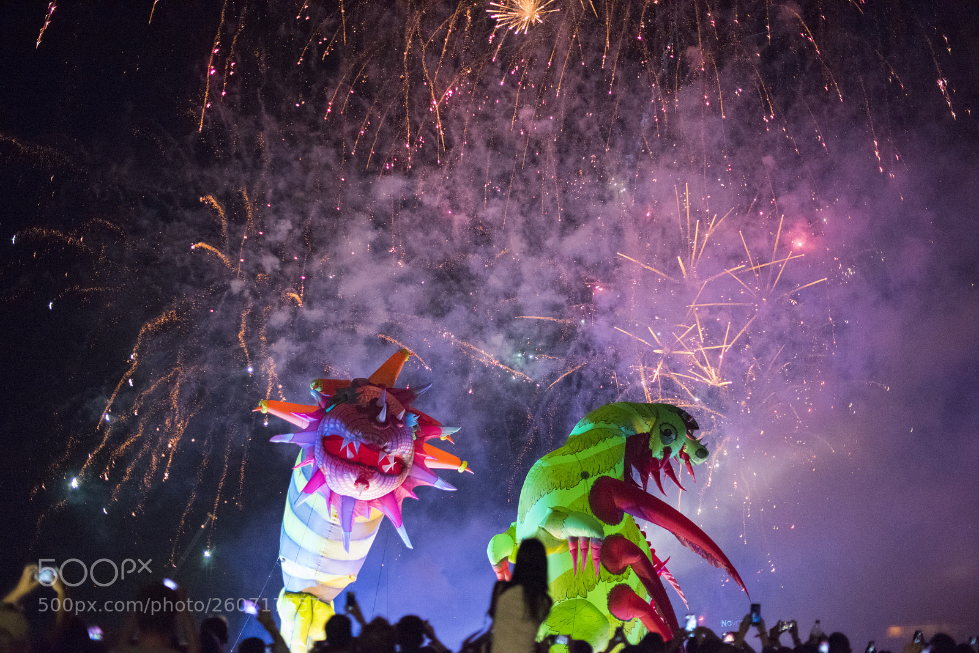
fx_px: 1360
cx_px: 490
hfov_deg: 39.6
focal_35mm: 50
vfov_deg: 27.0
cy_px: 326
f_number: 2
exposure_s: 1/250
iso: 5000
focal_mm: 50
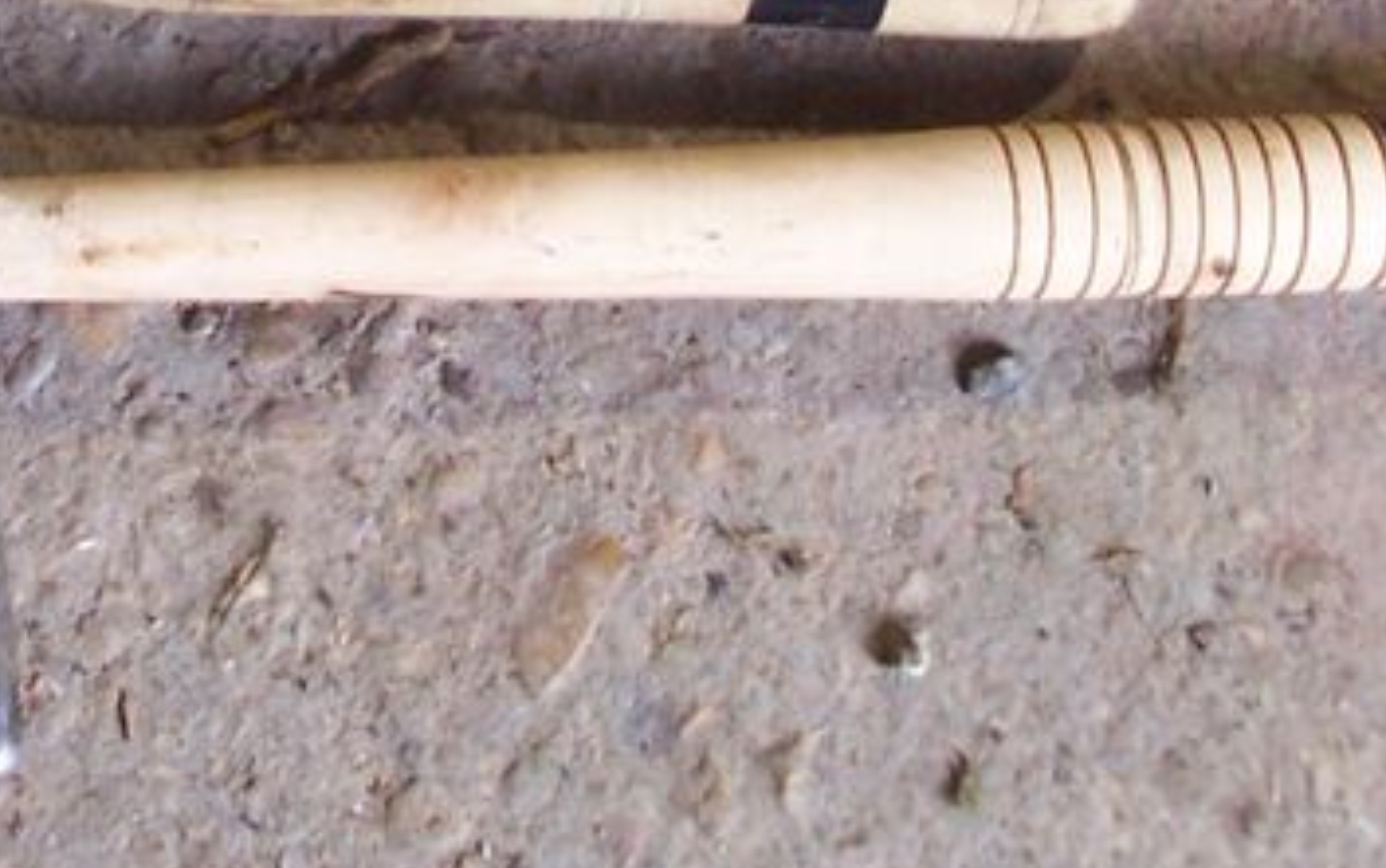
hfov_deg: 19.6
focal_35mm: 105
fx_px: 3968
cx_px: 243
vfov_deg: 12.0
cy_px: -397
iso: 140
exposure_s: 1/20
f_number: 2.8
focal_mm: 6
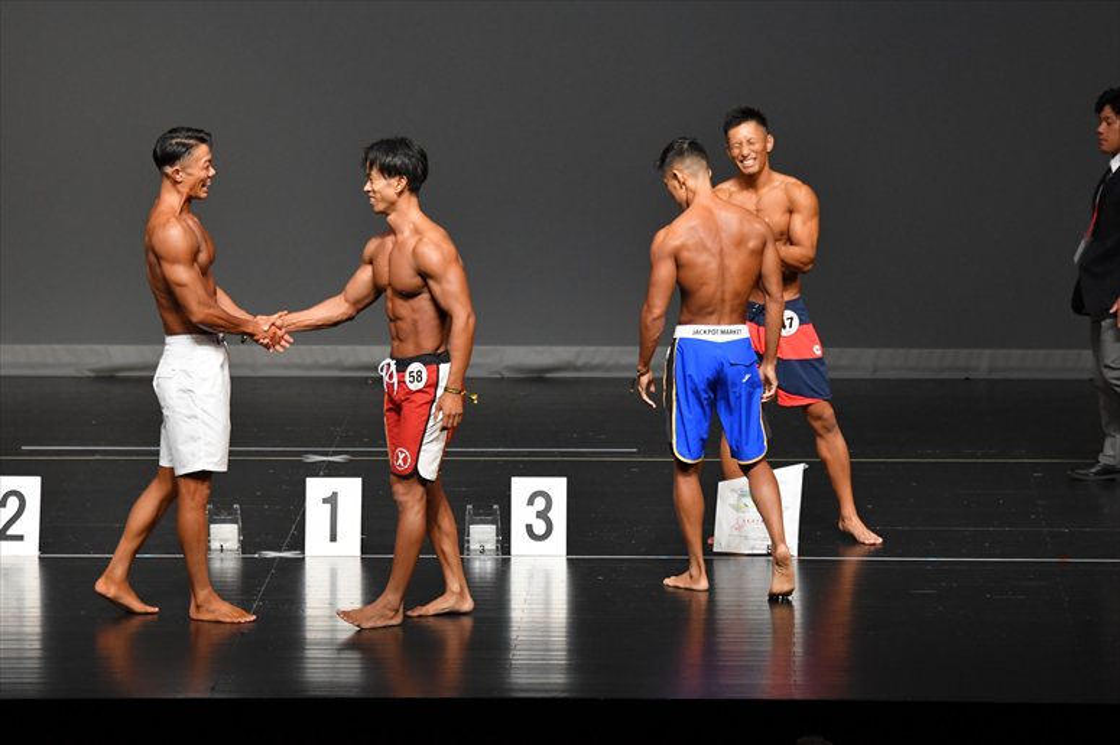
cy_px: 372
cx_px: 560
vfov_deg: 6.1
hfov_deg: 9.2
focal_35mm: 225
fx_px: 6997
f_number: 5.6
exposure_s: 1/400
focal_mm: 150
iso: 2500
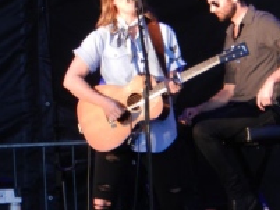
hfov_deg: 2.3
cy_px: 46
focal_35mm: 867
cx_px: 8
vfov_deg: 1.7
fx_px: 7017
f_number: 5.6
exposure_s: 1/125
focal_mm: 77.3
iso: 180
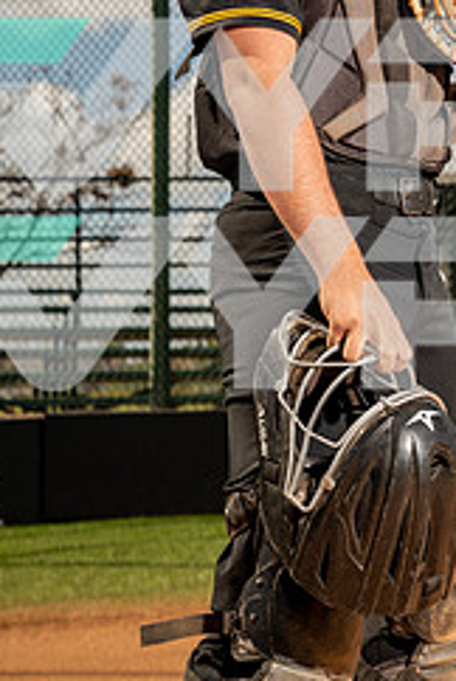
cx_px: 335
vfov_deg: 17.3
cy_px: 107
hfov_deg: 11.7
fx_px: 2216
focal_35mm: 117
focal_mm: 63
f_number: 5.6
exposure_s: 1/250
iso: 100
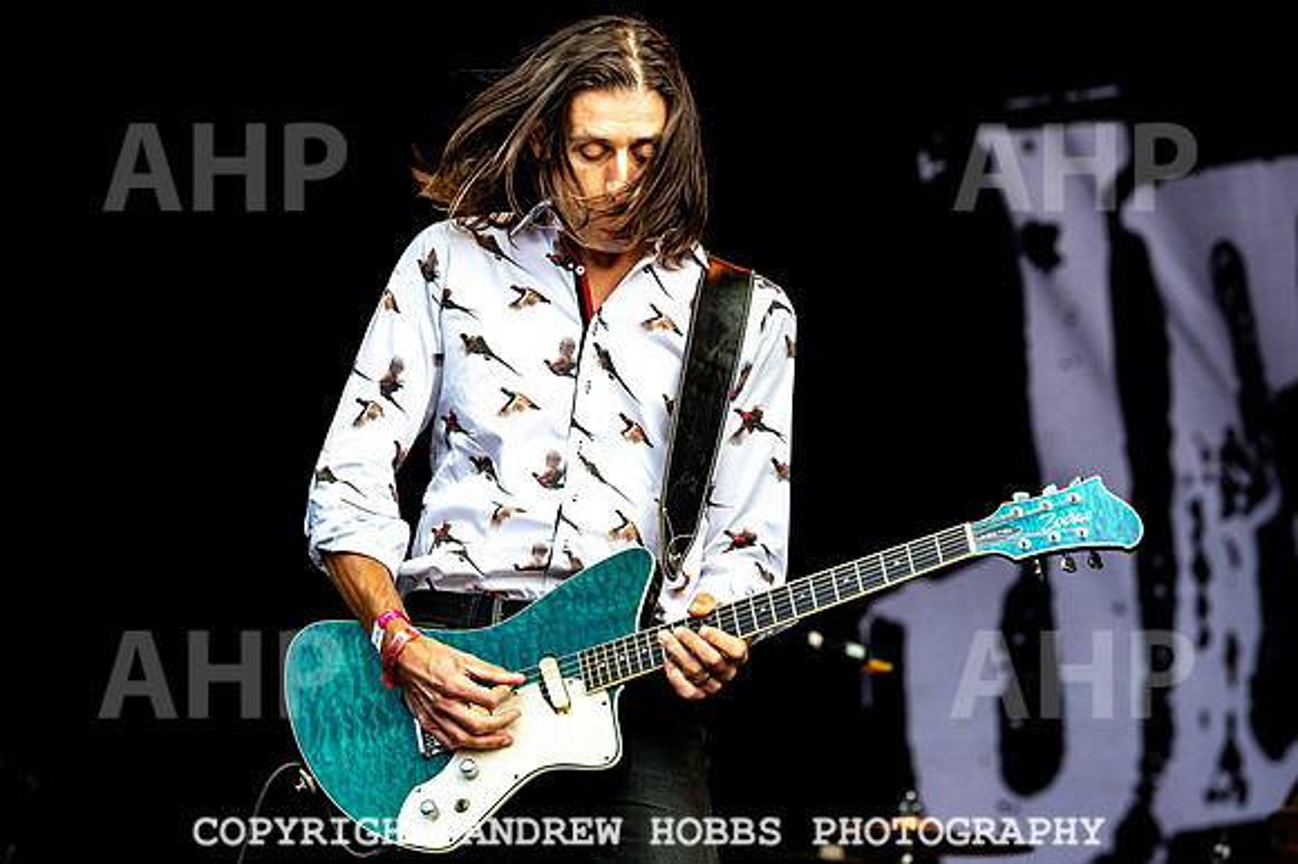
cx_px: 705
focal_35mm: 166
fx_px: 5973
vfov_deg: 8.3
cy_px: 461
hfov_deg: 12.4
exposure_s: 1/640
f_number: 5
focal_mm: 150
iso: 2500
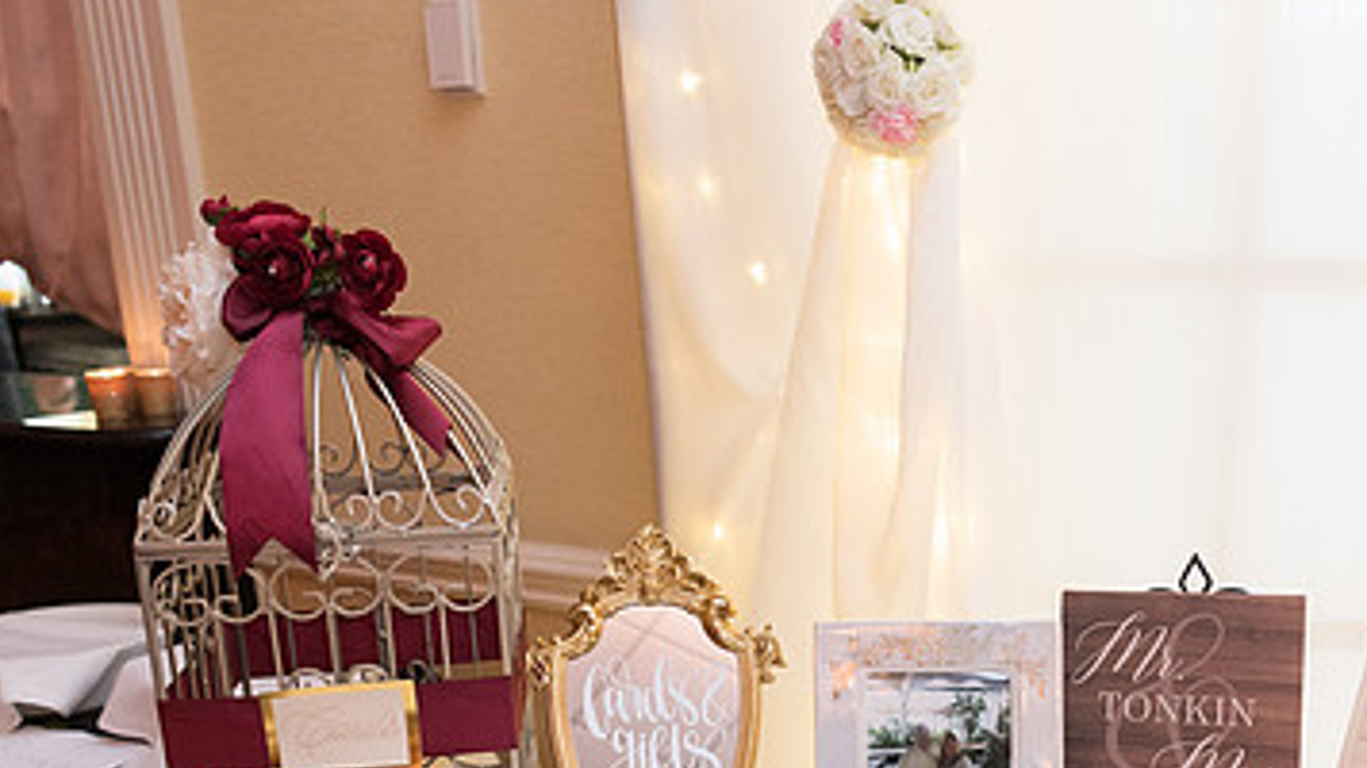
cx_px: 845
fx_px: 1486
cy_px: 674
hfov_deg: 49.0
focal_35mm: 41
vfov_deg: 28.0
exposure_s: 1/100
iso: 800
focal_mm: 24
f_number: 2.8
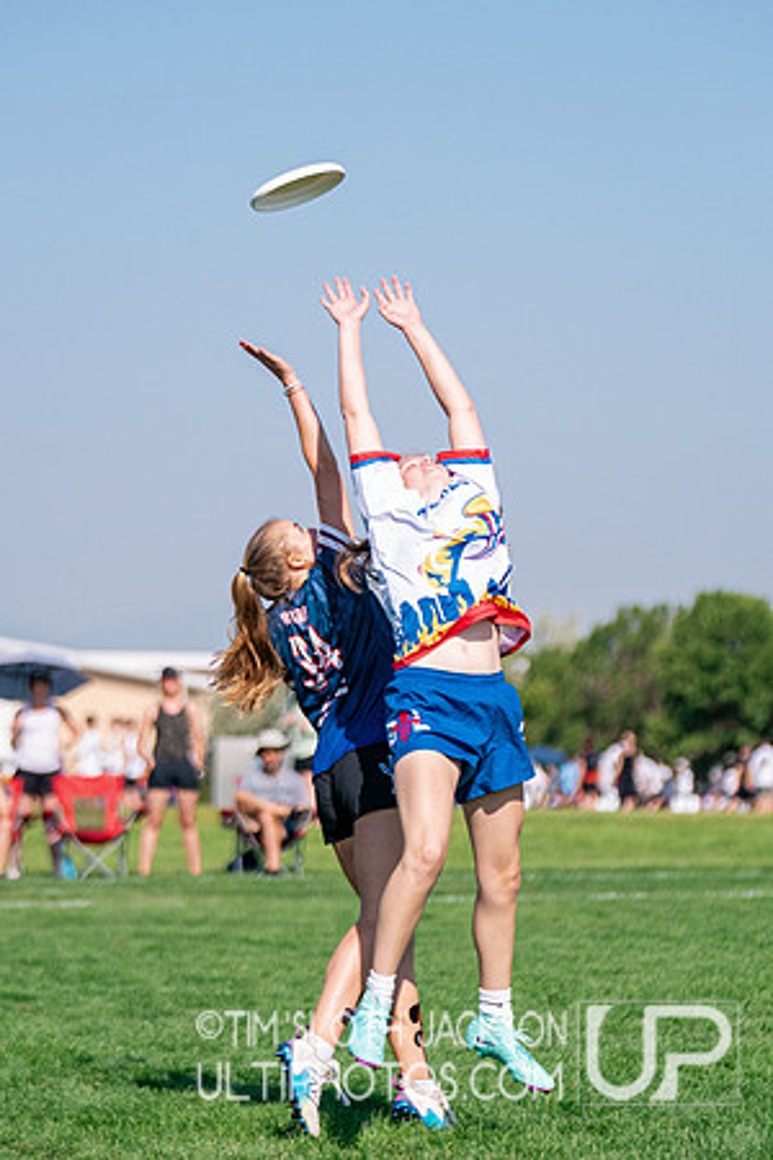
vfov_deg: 11.2
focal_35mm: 183
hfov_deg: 7.5
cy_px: 545
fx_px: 5892
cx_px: 417
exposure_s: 1/16000
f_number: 2.8
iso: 1000
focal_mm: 115
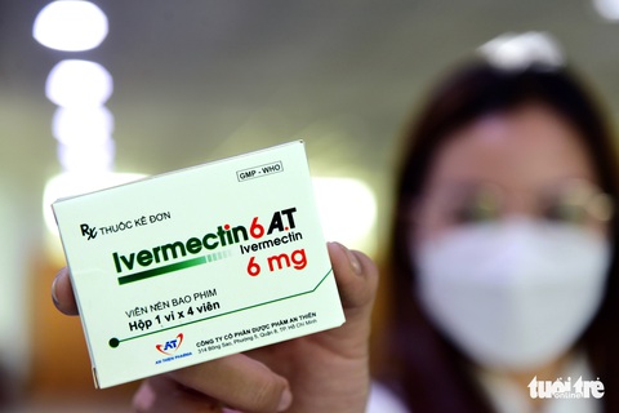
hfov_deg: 28.8
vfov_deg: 19.5
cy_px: 206
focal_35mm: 70
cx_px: 310
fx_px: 1204
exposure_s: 1/125
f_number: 5
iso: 2000
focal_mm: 70
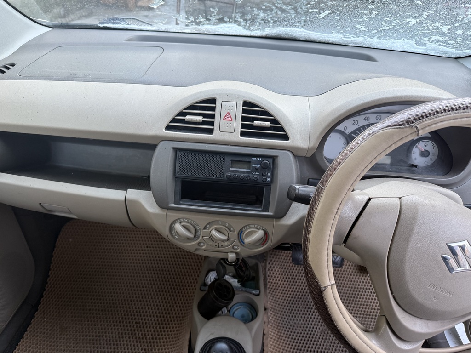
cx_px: 236
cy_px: 176
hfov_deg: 71.6
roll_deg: -2.8
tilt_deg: -35.3
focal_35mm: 24
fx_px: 327
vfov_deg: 56.8
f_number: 1.78
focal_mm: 6.76
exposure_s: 1/48
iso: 200
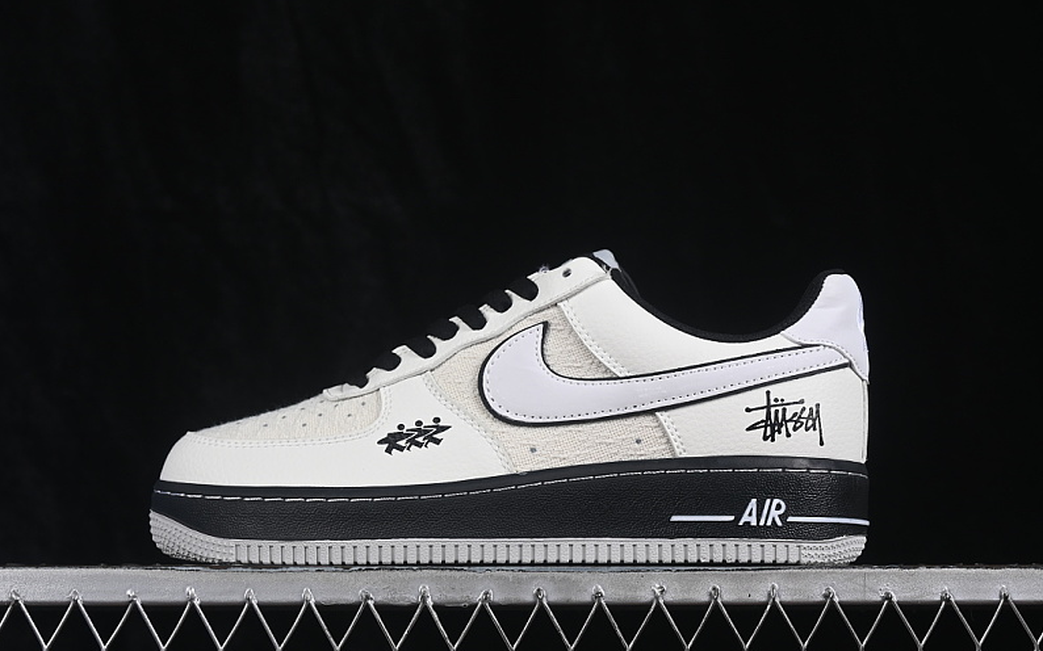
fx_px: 2188
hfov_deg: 26.8
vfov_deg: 16.9
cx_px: 520
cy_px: 347
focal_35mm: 77
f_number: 8
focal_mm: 50
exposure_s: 1/80
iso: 160
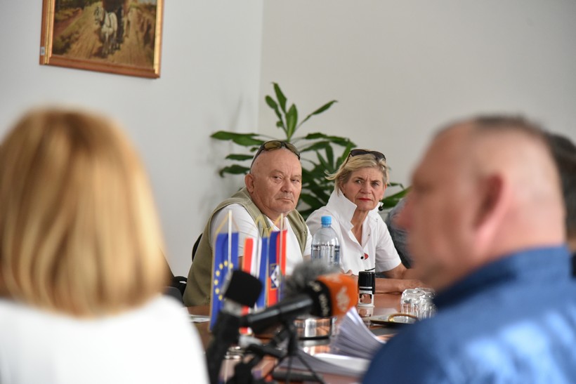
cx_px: 288
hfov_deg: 17.1
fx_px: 1920
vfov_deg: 11.4
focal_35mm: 120
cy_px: 192
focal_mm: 120
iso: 5000
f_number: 4
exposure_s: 1/1250
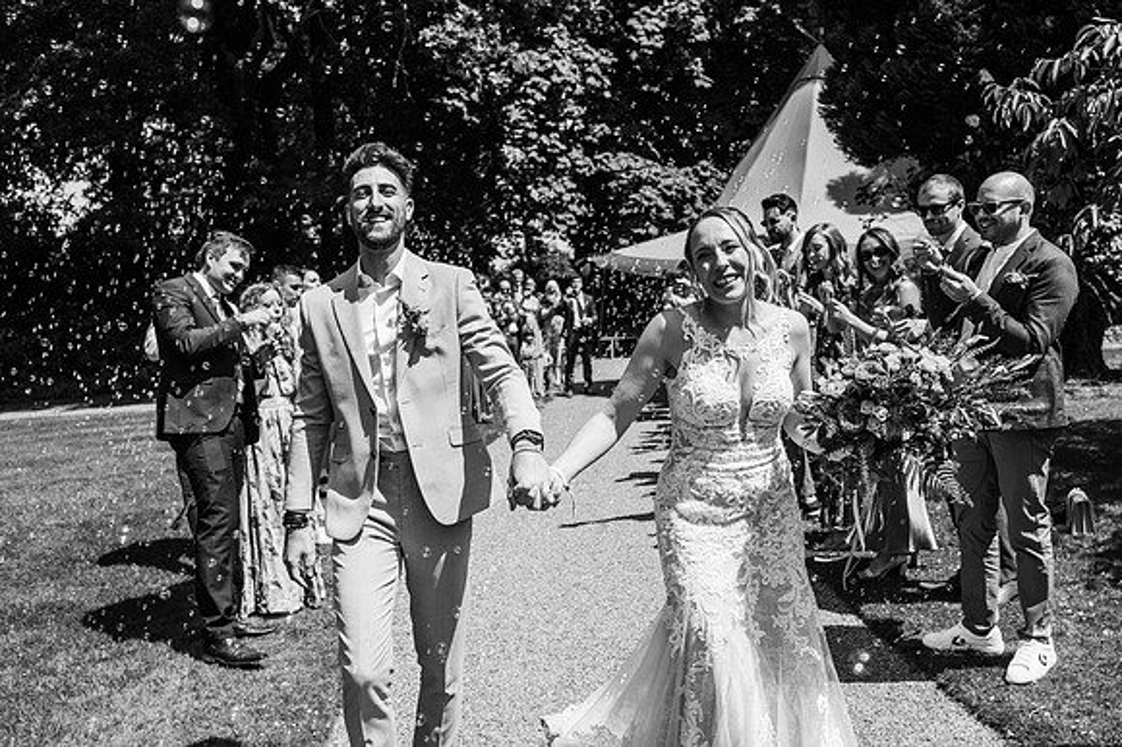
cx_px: 561
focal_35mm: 35
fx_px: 1090
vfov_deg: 37.8
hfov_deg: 54.5
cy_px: 374
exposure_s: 1/1000
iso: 100
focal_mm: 35
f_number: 4.5
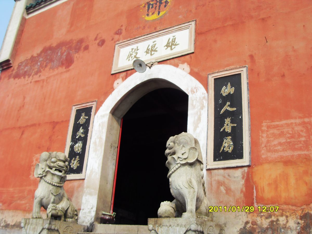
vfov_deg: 36.8
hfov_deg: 47.9
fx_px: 352
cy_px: 117
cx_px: 156
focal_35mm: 39
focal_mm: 6.6
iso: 80
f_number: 6.2
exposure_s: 1/250
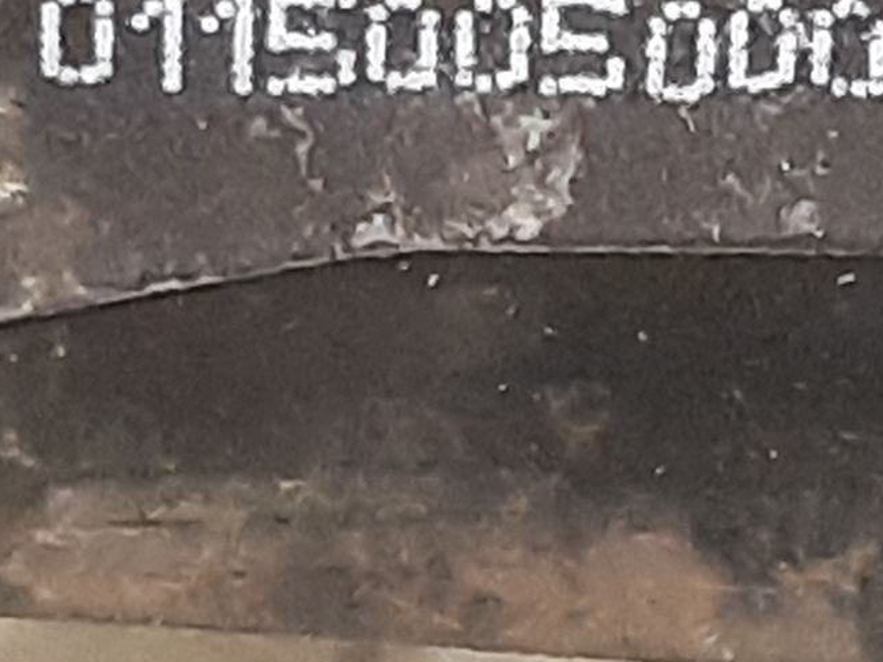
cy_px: 171
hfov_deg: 22.3
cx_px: 1015
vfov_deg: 17.9
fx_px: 2092
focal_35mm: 82
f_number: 1.7
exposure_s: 1/25
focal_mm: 3.93
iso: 400
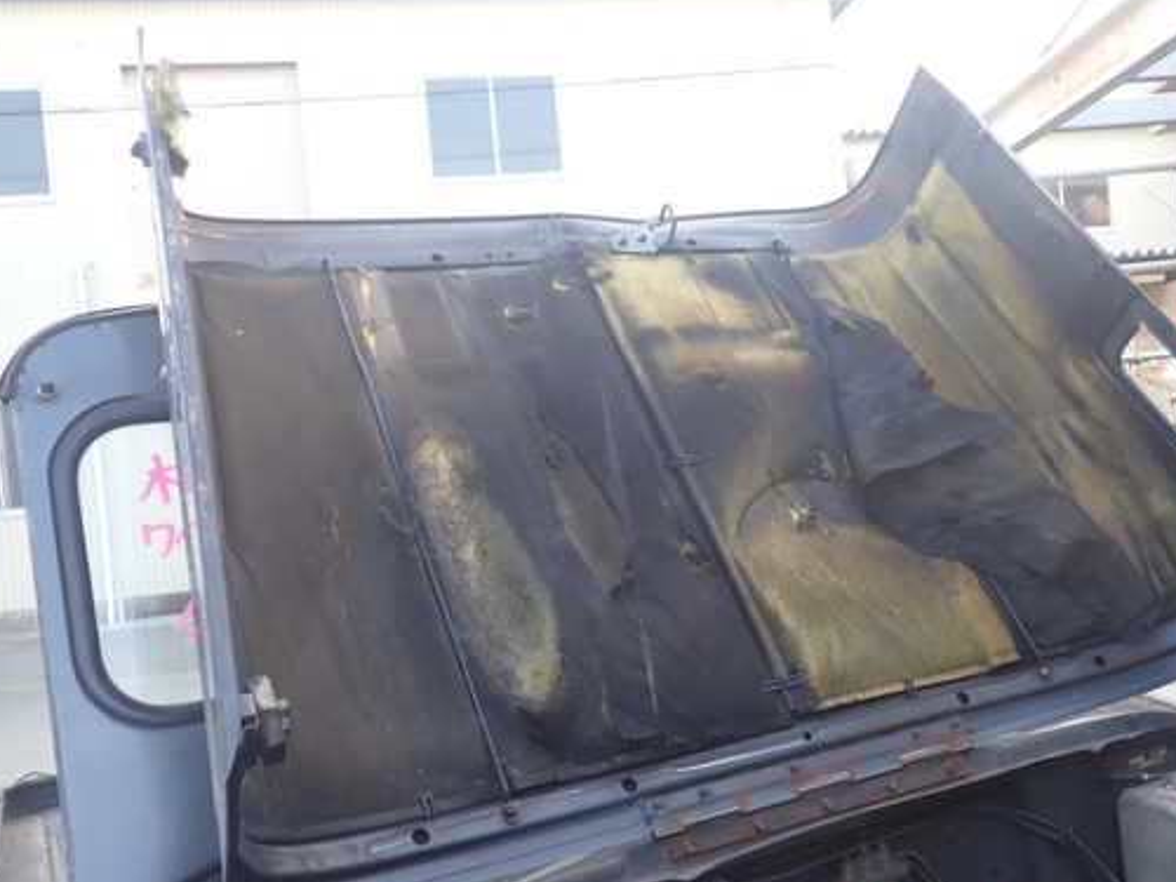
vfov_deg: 39.7
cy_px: 433
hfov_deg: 51.2
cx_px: 668
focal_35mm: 36
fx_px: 1223
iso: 100
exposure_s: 1/80
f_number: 2.3
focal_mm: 5.4
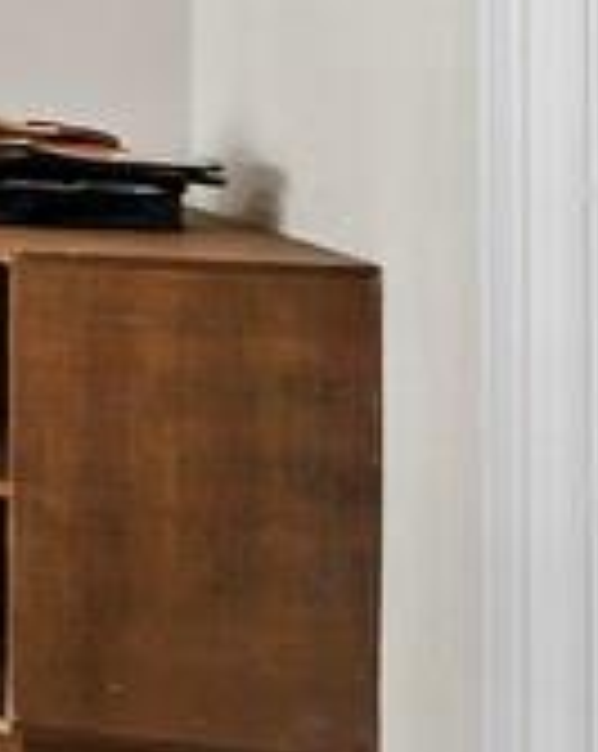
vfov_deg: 14.3
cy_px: -113
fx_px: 2906
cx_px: -2639
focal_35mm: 131
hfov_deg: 5.8
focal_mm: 7
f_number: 7.1
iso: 400
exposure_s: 1/4
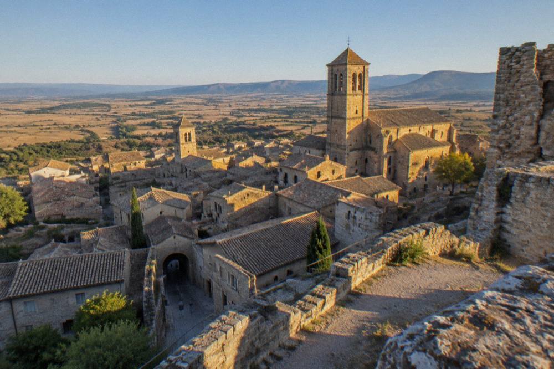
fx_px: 723
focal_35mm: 47
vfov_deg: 28.6
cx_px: 277
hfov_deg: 41.9
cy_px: 184
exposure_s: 1/640
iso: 500
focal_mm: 47
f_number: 7.1
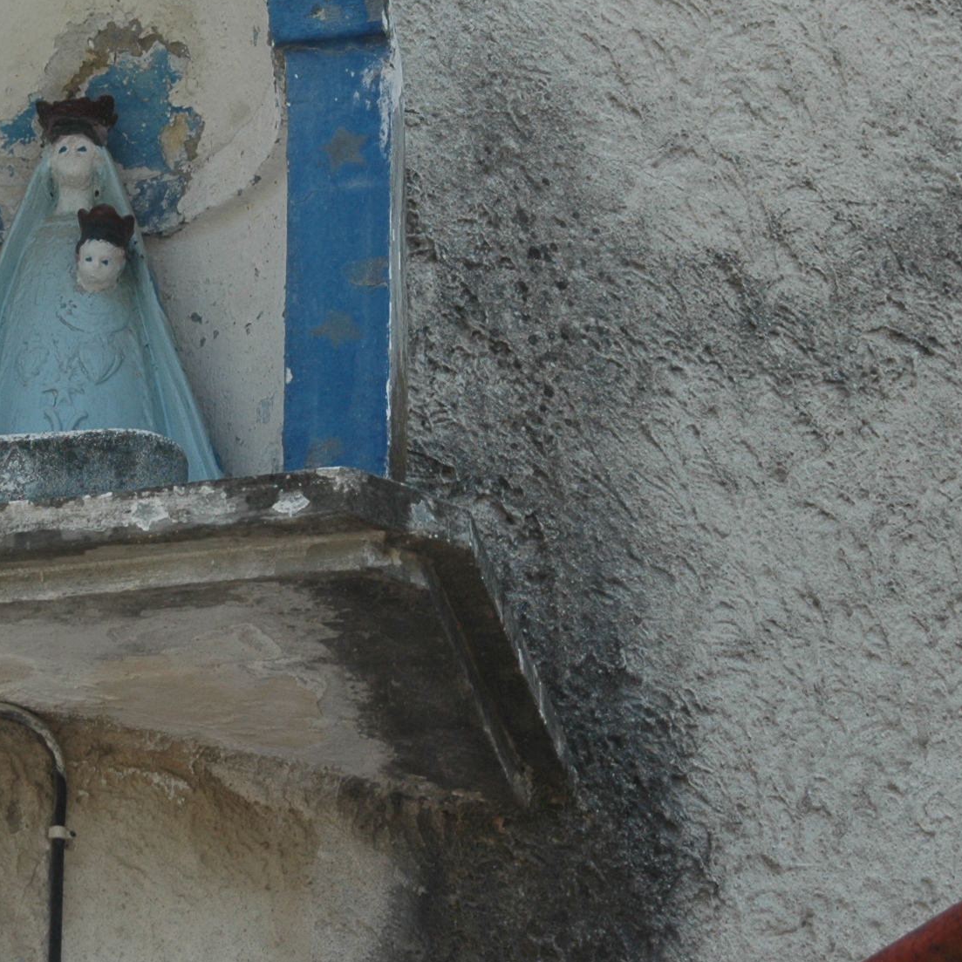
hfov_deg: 6.3
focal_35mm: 278
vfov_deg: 6.3
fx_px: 8741
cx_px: -3
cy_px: 151
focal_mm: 80
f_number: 9
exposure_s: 1/320
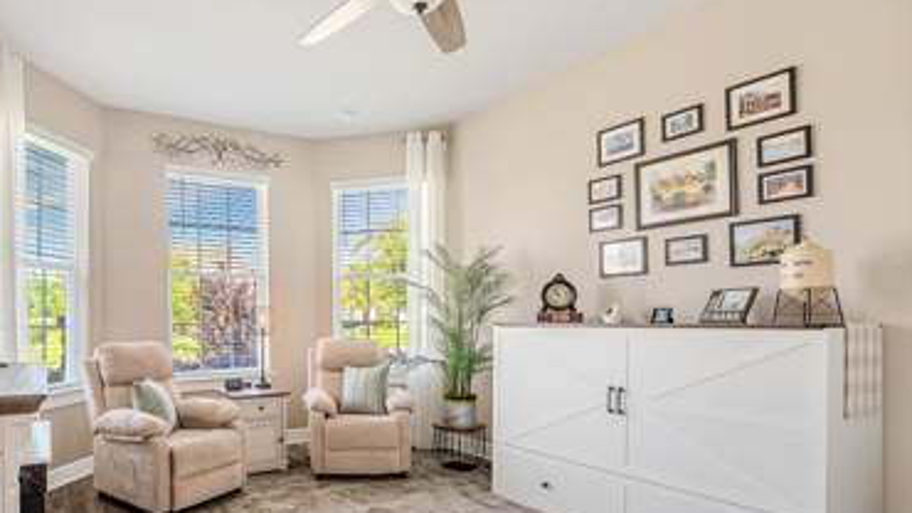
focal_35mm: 19
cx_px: 330
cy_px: 269
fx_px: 459
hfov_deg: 87.4
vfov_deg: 58.3
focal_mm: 14
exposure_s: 1/125
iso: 80
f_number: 5.6
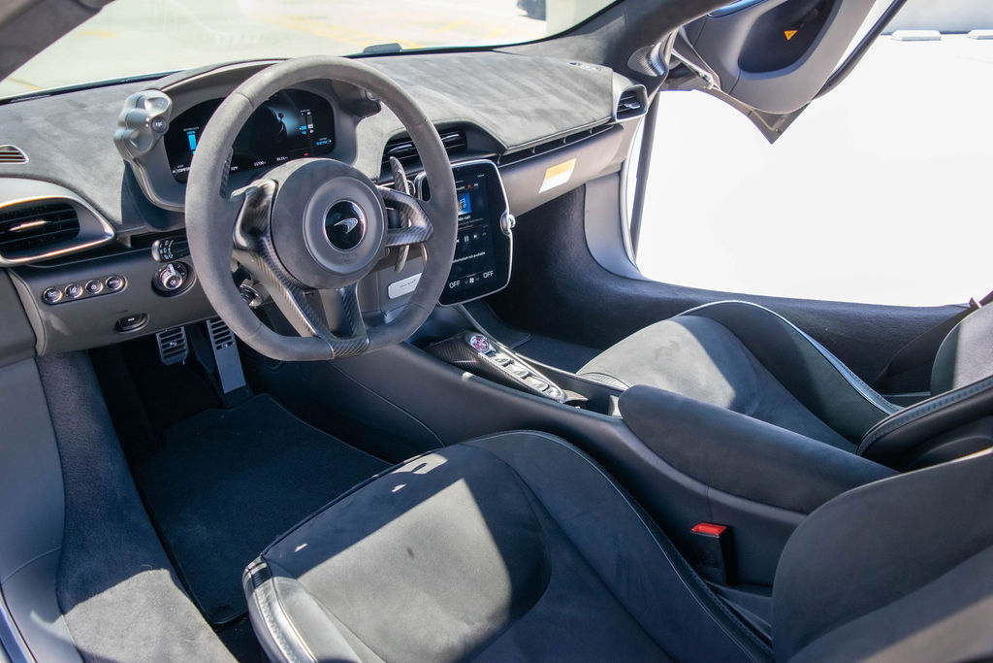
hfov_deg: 67.4
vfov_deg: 47.9
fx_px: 745
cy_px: 332
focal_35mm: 27
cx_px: 496
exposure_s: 1/640
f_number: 3.5
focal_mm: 18
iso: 800
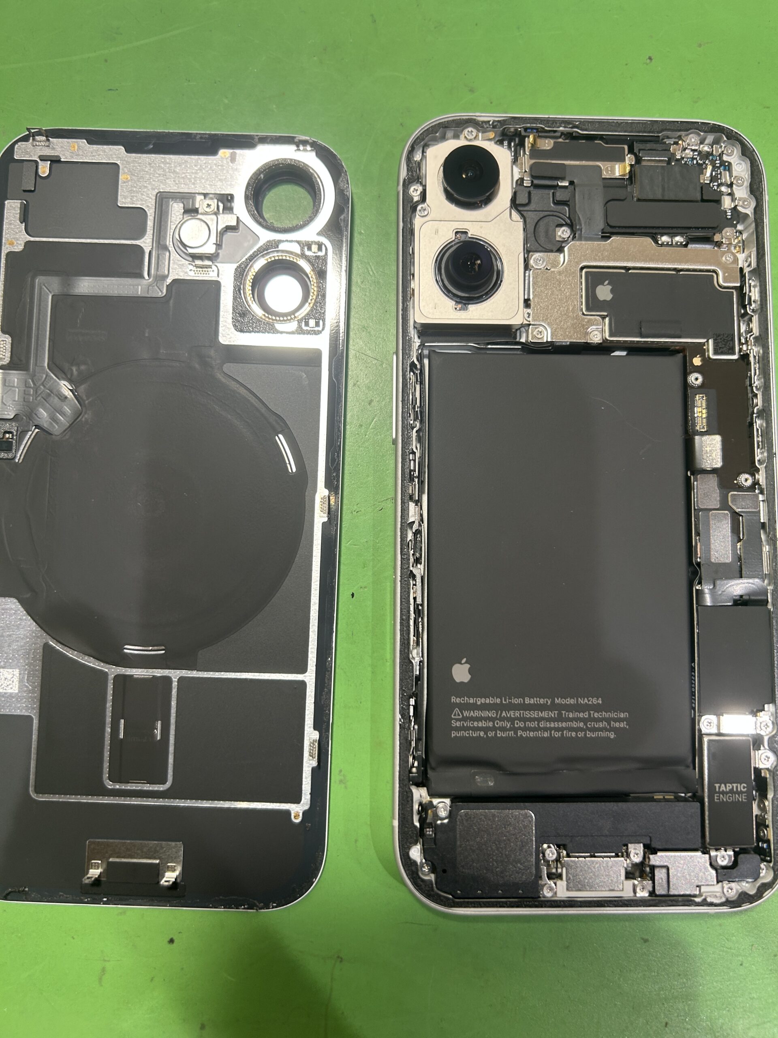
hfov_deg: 53.1
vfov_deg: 67.3
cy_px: 519
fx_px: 779
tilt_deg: -84.3
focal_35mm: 26
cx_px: 389
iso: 64
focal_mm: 5.7
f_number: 1.5
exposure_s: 1/60
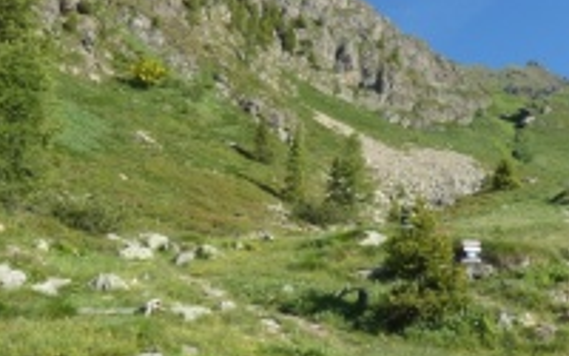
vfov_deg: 30.5
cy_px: 185
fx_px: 651
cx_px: 447
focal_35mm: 42
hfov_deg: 45.1
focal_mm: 4
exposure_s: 1/800
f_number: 2.9
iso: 80
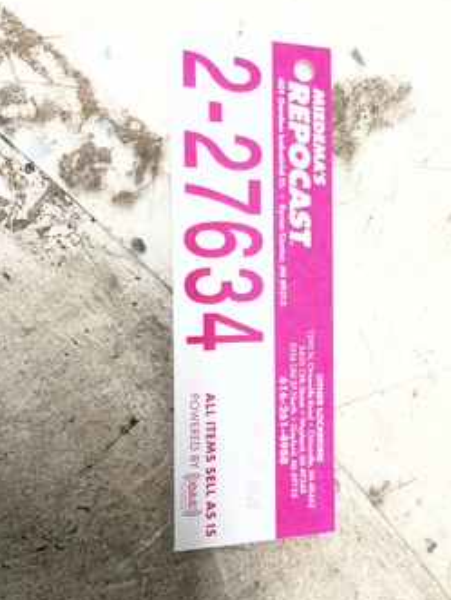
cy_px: 306
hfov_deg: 40.6
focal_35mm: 35
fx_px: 607
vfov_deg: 52.6
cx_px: 264
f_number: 1.8
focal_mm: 3
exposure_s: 1/120
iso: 50
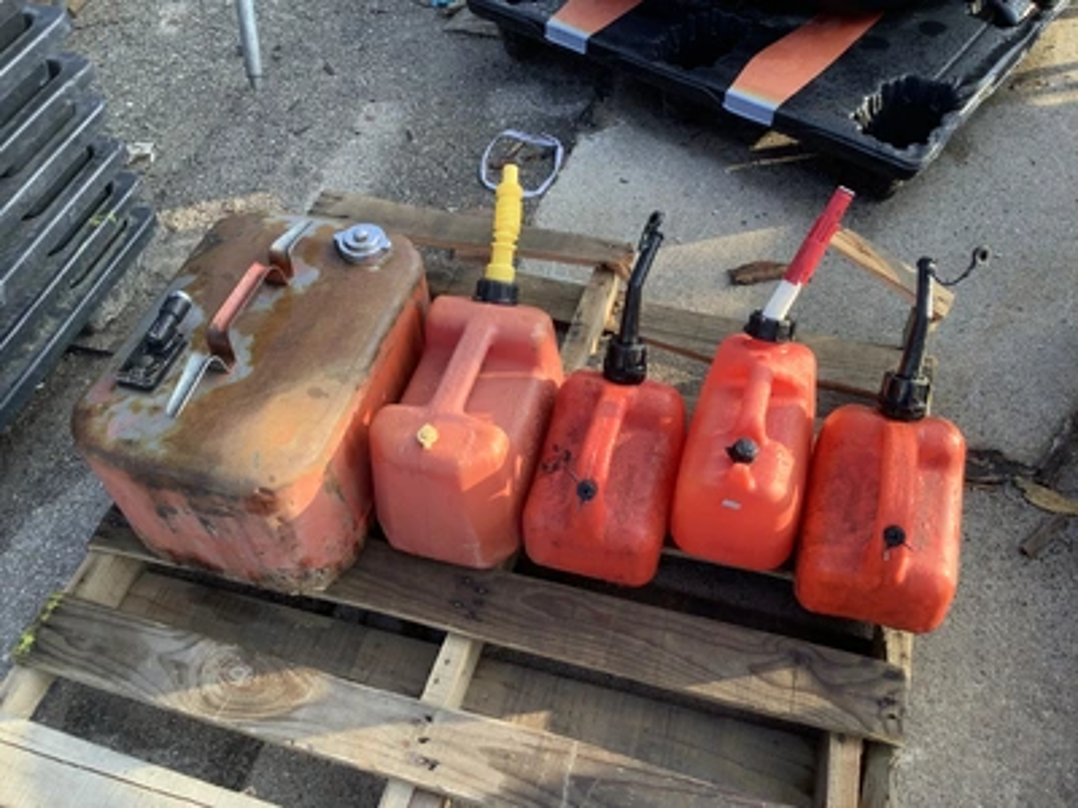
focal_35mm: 31
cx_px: 539
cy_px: 404
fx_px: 965
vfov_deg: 45.4
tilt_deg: -52.4
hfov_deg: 58.4
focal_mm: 3.3
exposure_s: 1/120
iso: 25
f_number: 2.4
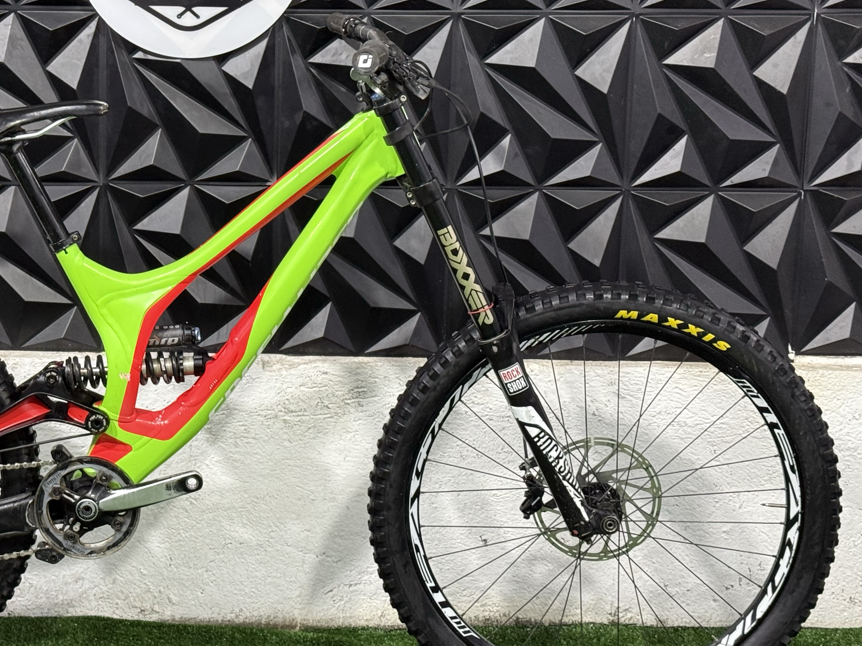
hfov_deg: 25.6
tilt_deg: -10.2
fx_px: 1868
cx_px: 202
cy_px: 266
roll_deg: -1.0
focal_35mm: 75
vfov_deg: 19.6
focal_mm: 6.76
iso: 200
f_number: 1.78
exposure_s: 1/60
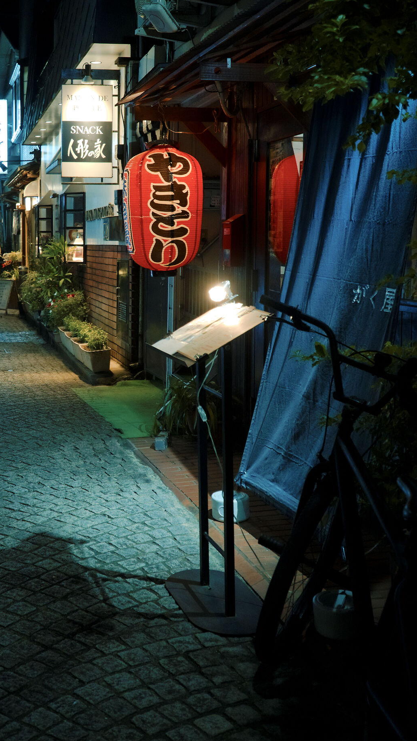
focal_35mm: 41
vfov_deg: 49.4
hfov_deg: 28.7
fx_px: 806
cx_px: 114
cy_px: 353
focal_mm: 20
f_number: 2.8
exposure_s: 1/50
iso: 800
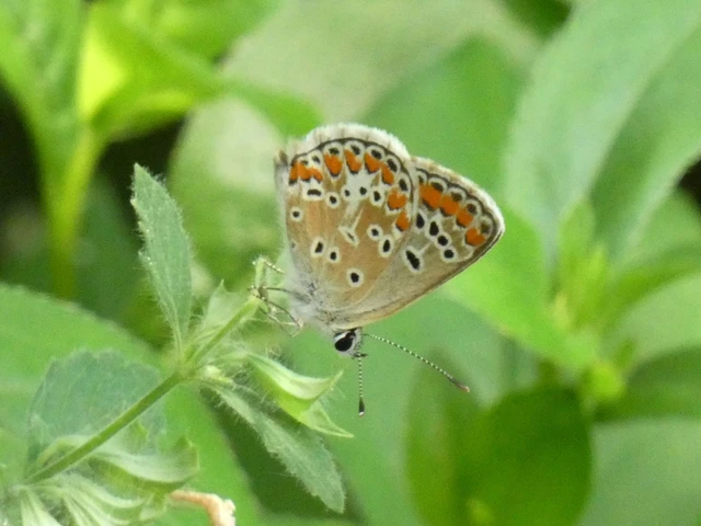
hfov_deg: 3.7
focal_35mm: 531
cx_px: 350
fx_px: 10753
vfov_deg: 2.8
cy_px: 263
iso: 1600
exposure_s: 1/60
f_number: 7.1
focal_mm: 95.2
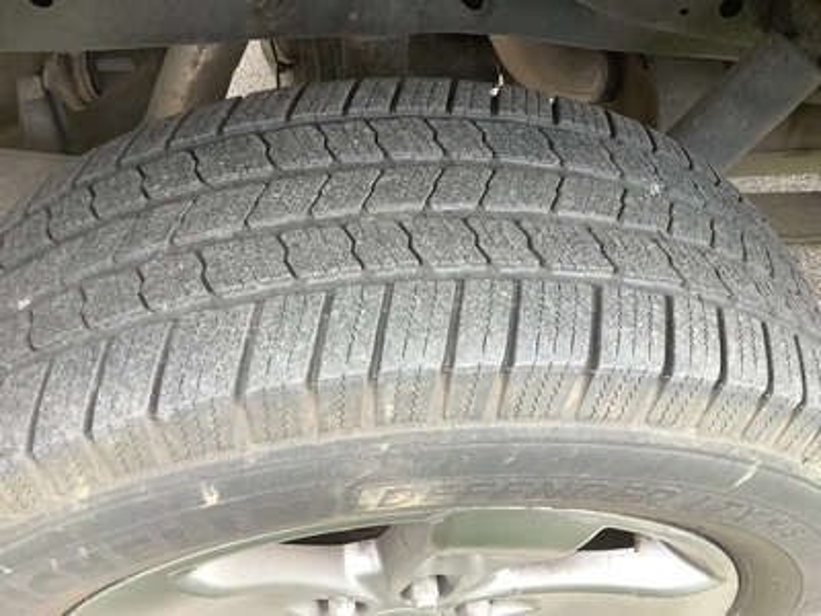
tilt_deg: -50.6
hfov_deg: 58.4
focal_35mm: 31
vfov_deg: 45.4
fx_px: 735
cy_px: 308
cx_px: 410
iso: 50
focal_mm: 3.3
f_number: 2.4
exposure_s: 1/100
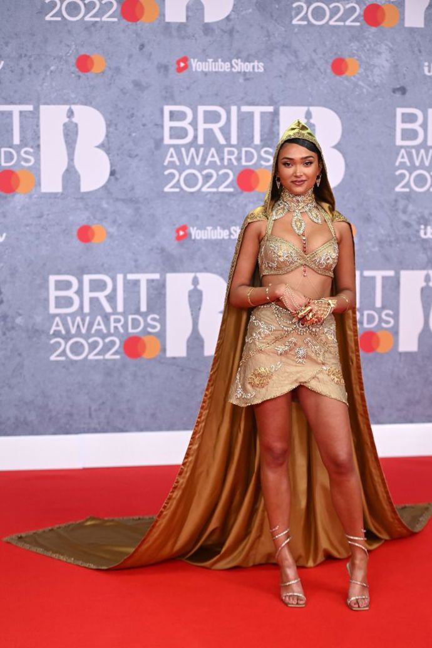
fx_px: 1259
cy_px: 324
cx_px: 216
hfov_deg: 19.5
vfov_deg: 28.8
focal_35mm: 70
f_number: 2.8
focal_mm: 70
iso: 2000
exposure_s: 1/1600
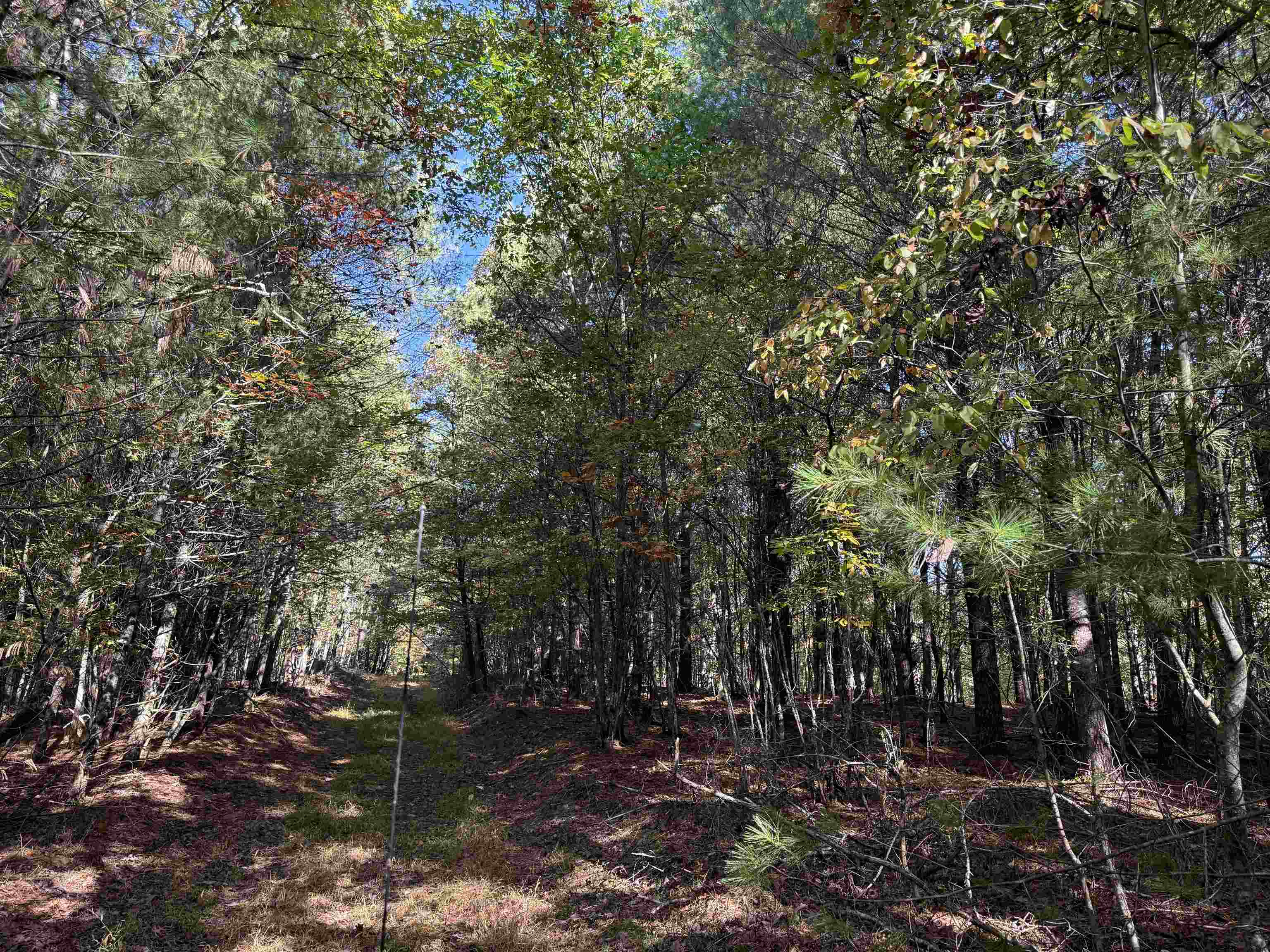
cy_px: 476
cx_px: 635
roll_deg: -1.7
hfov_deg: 71.6
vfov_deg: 56.8
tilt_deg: +17.7
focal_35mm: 24
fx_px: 881
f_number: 1.78
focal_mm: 6.76
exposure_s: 1/240
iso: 160
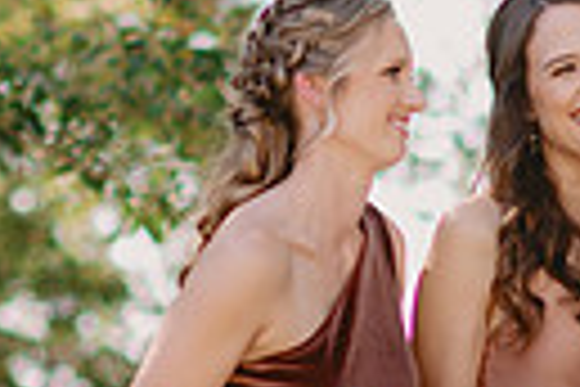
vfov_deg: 2.4
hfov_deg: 3.6
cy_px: 421
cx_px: 970
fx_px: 9102
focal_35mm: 565
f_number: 2.2
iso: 100
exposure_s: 1/640
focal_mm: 85
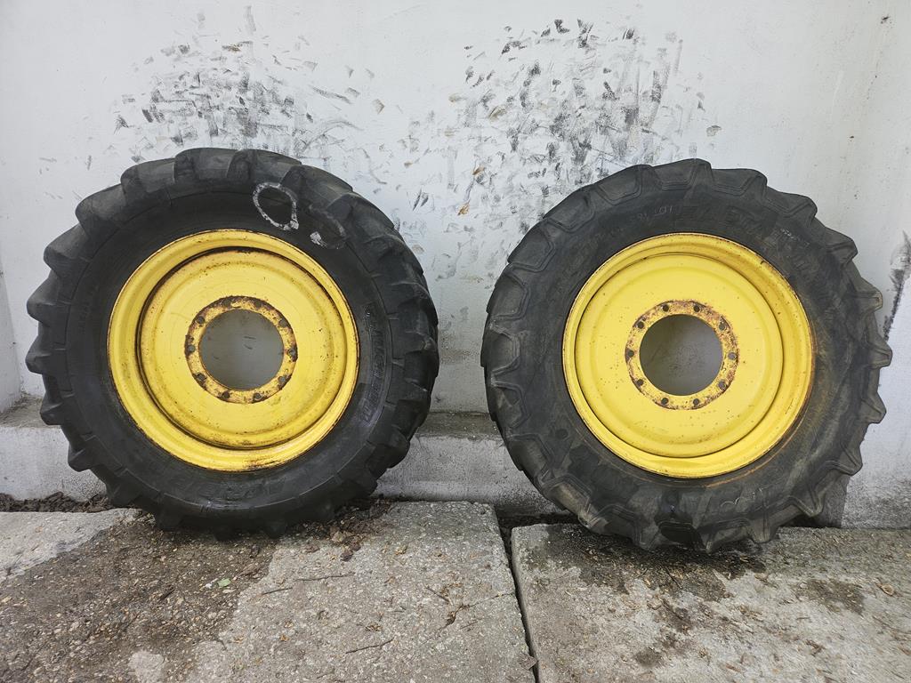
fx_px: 605
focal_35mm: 23
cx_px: 456
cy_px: 342
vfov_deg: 58.9
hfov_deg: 73.9
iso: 25
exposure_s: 1/100
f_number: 1.8
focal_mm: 5.4
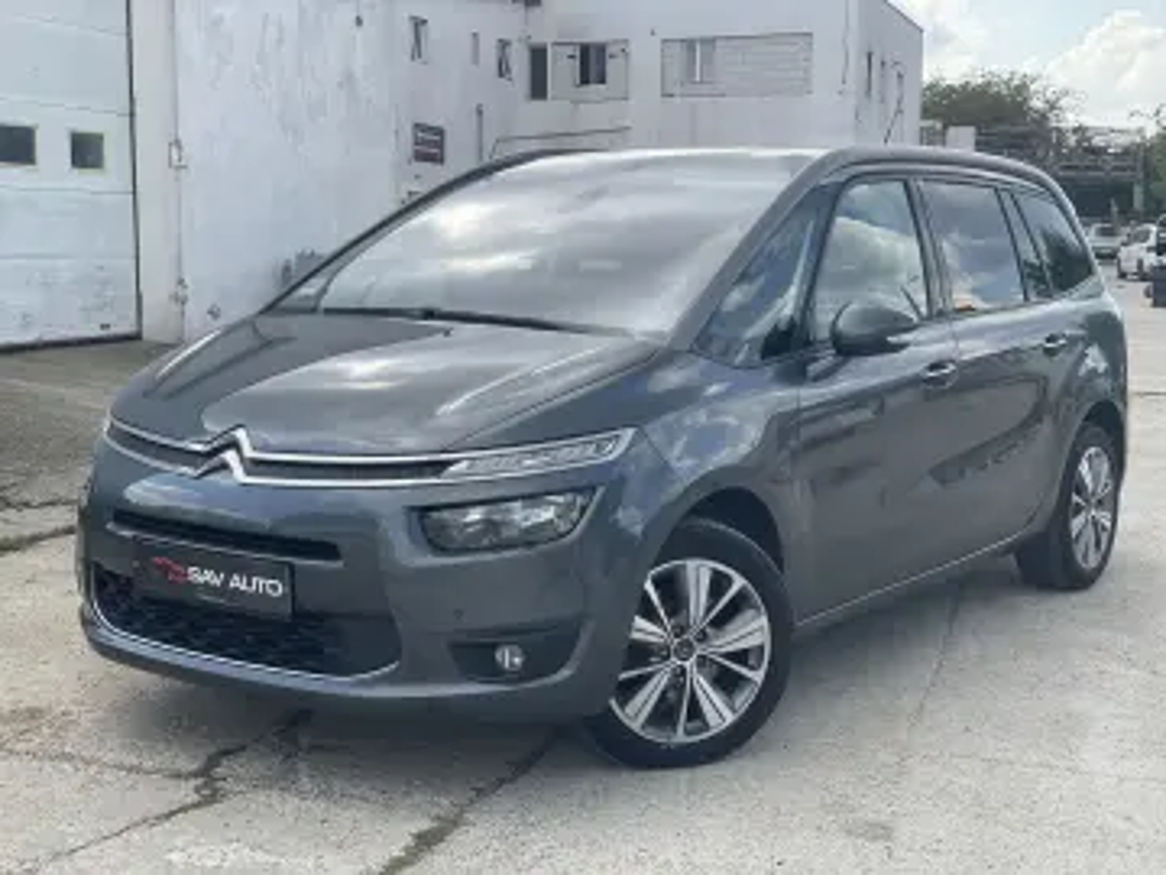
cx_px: 583
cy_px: 438
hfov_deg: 36.8
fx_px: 1752
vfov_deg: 28.0
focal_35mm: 52
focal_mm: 6
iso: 32
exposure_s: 1/639
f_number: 2
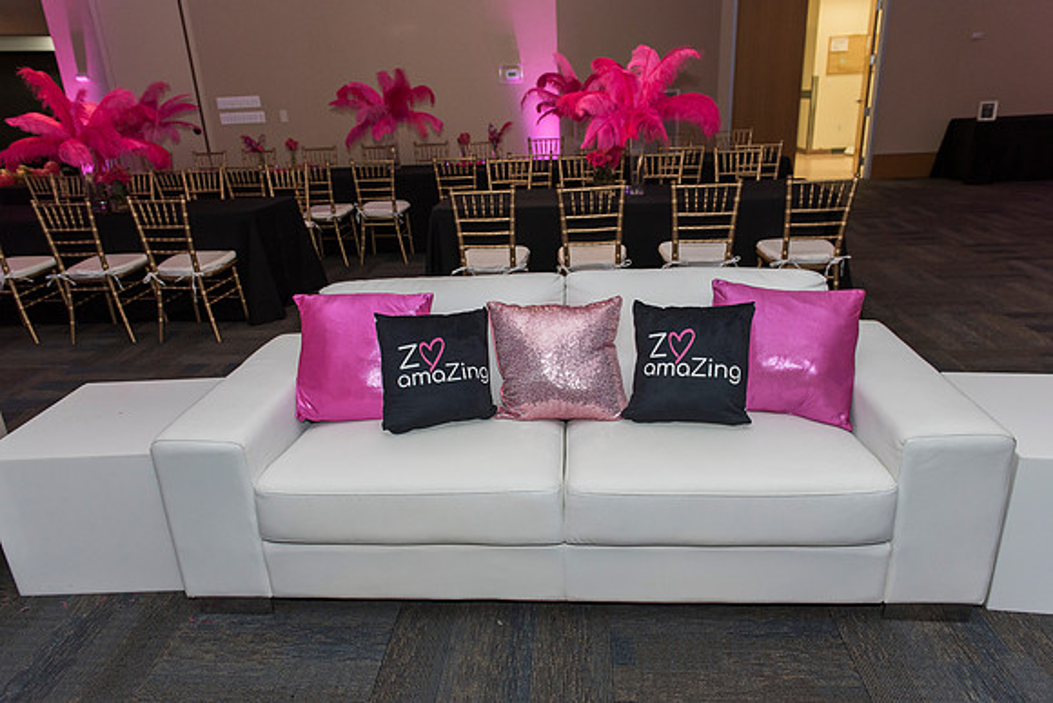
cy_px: 352
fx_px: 702
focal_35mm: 24
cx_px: 526
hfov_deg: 73.7
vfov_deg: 53.2
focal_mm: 24
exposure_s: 1/200
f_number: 4
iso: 800
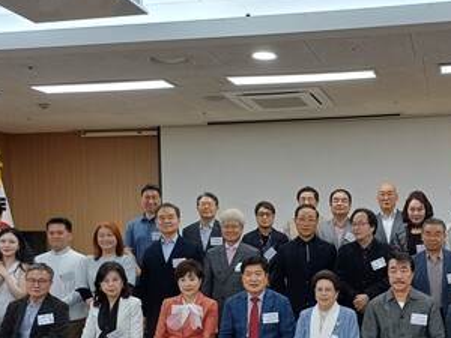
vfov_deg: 28.5
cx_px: 322
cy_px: 270
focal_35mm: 50
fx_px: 651
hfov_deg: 37.5
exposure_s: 1/60
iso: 80
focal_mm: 4.65
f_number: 1.8
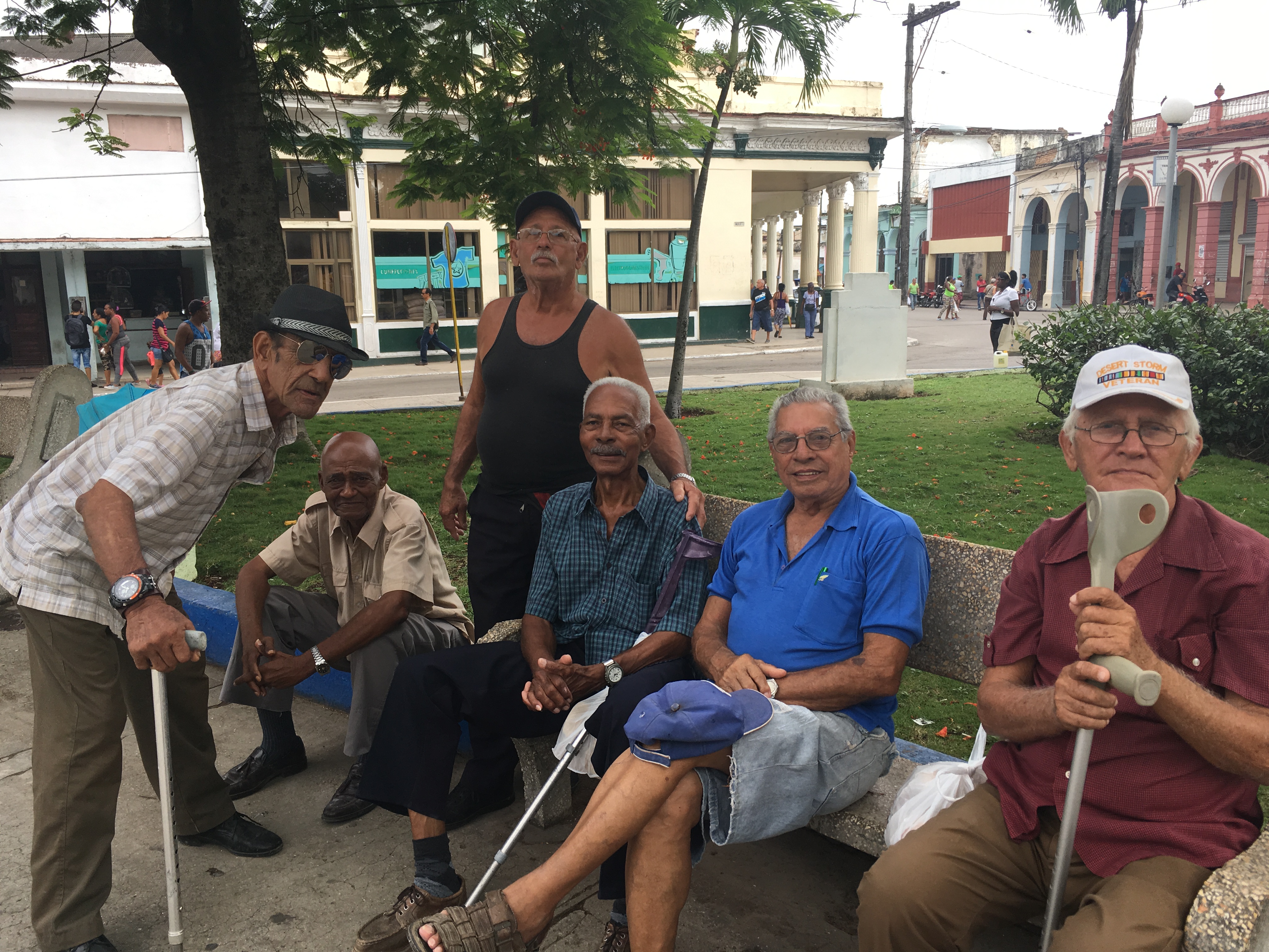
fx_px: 1063
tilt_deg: -10.3
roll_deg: +1.3
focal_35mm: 29
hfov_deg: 61.7
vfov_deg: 48.2
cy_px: 476
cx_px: 634
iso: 25
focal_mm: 4.15
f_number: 2.2
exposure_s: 1/234
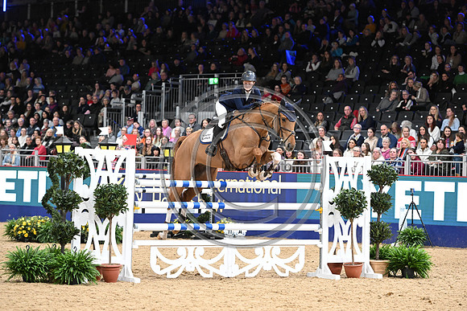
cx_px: 234
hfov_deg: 16.4
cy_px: 156
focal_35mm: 125
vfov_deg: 11.0
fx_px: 1622
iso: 6400
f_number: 3.5
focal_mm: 125
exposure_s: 1/800
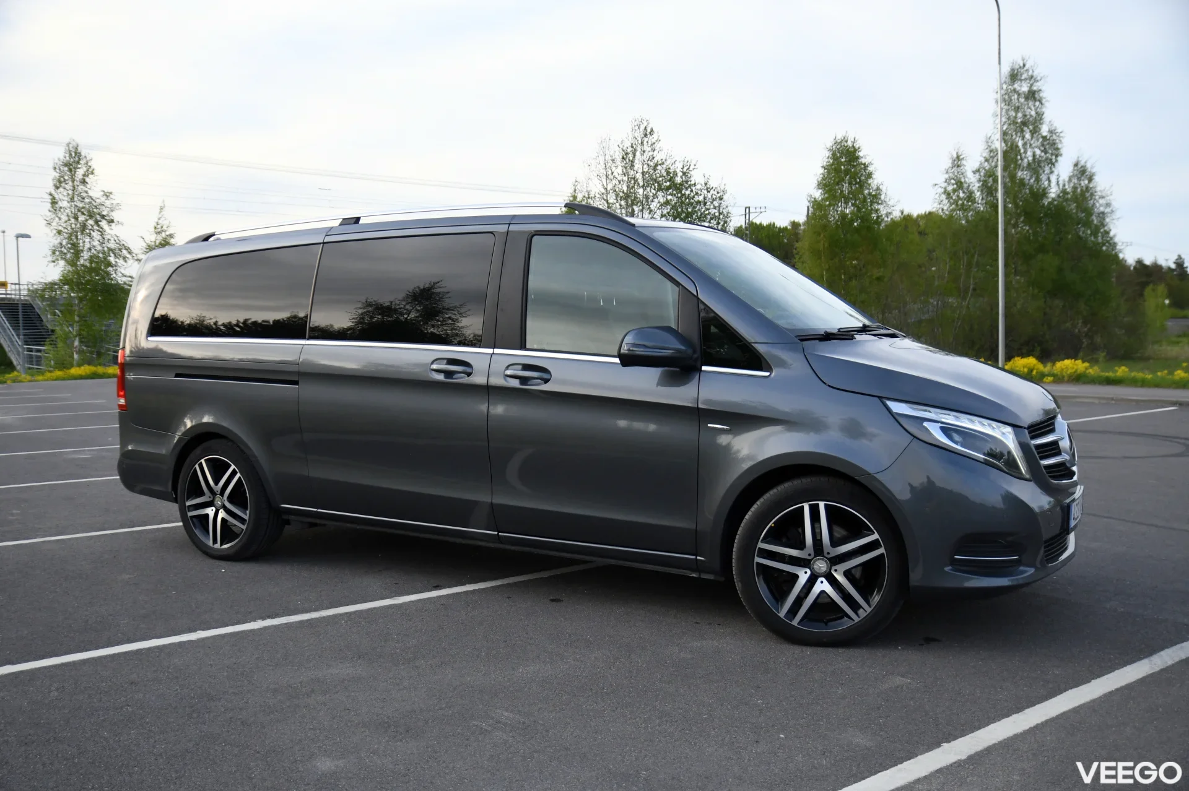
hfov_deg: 62.0
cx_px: 594
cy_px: 396
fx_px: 990
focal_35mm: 30
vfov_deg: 43.6
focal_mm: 20
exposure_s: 1/8000
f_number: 2.8
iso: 1000
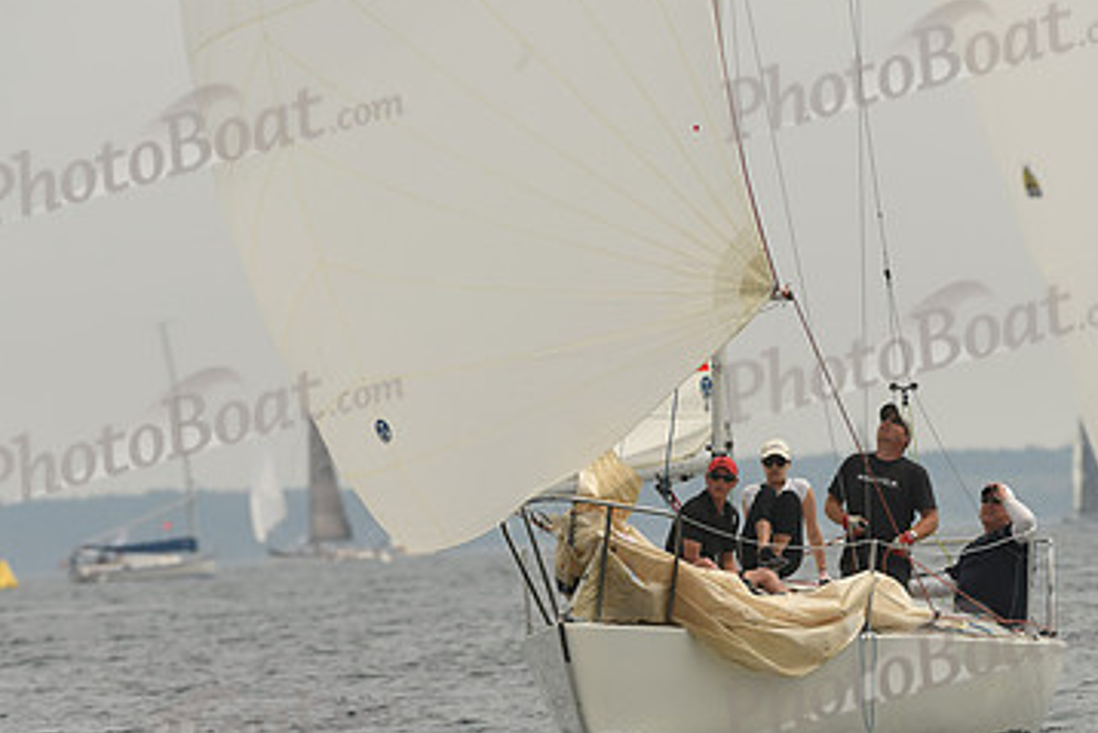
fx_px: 19771
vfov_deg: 2.1
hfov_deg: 3.2
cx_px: 564
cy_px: 547
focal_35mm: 648
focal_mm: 400
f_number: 6.3
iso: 250
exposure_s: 1/1000
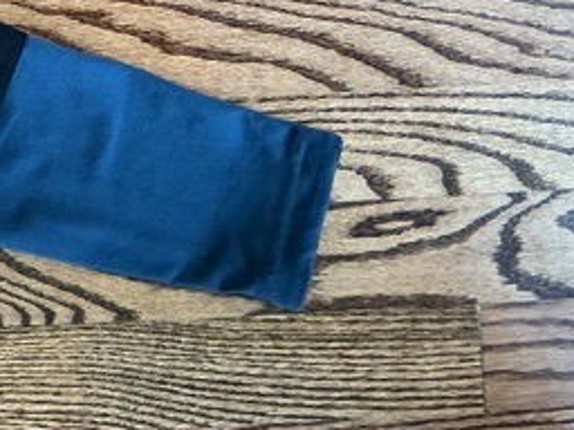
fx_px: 1691
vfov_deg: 13.7
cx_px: -271
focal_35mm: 102
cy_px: -187
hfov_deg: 17.4
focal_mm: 3
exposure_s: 1/60
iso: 80
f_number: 1.8
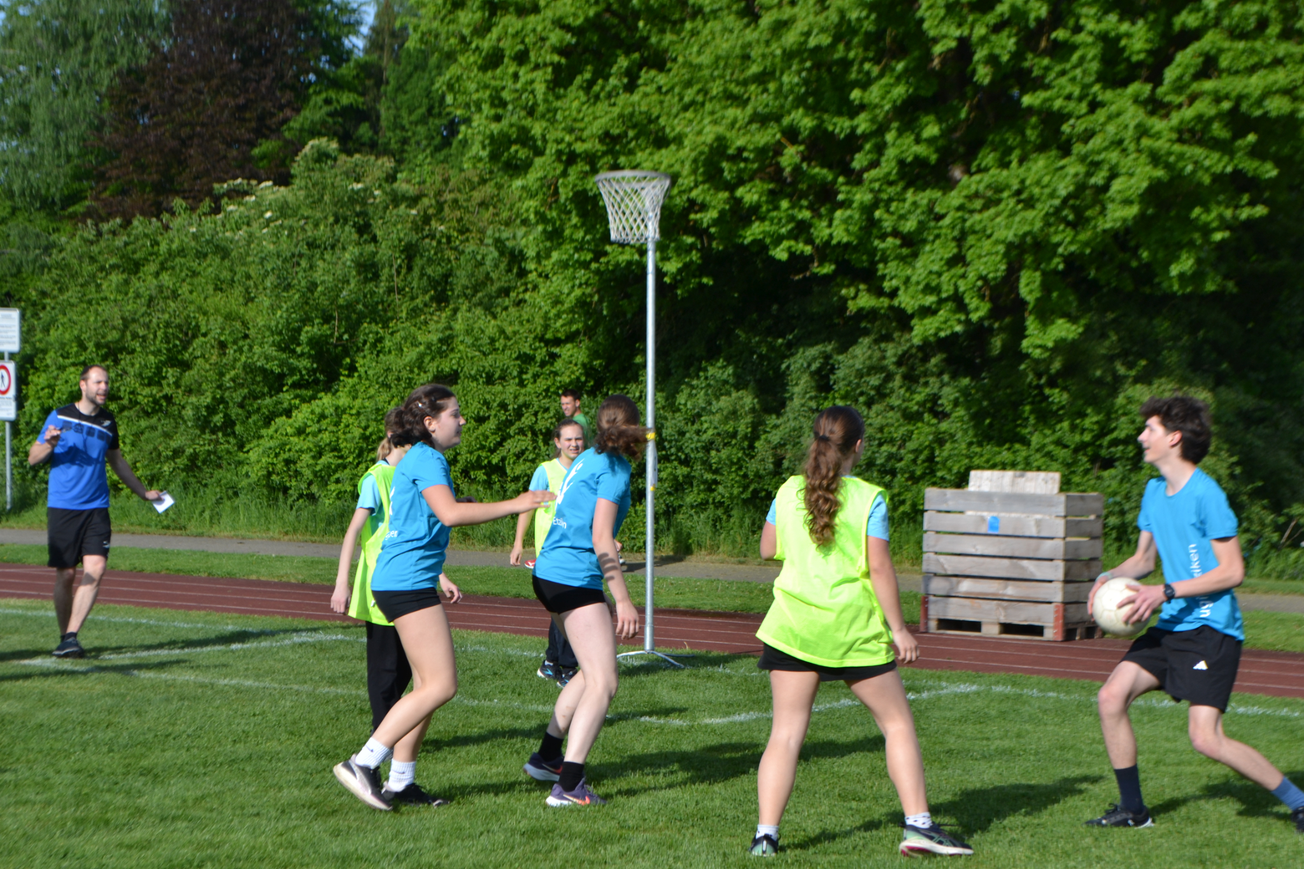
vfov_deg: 16.6
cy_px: 434
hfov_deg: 24.6
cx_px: 652
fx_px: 2988
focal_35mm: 82
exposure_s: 1/250
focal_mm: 55
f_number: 8
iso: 100
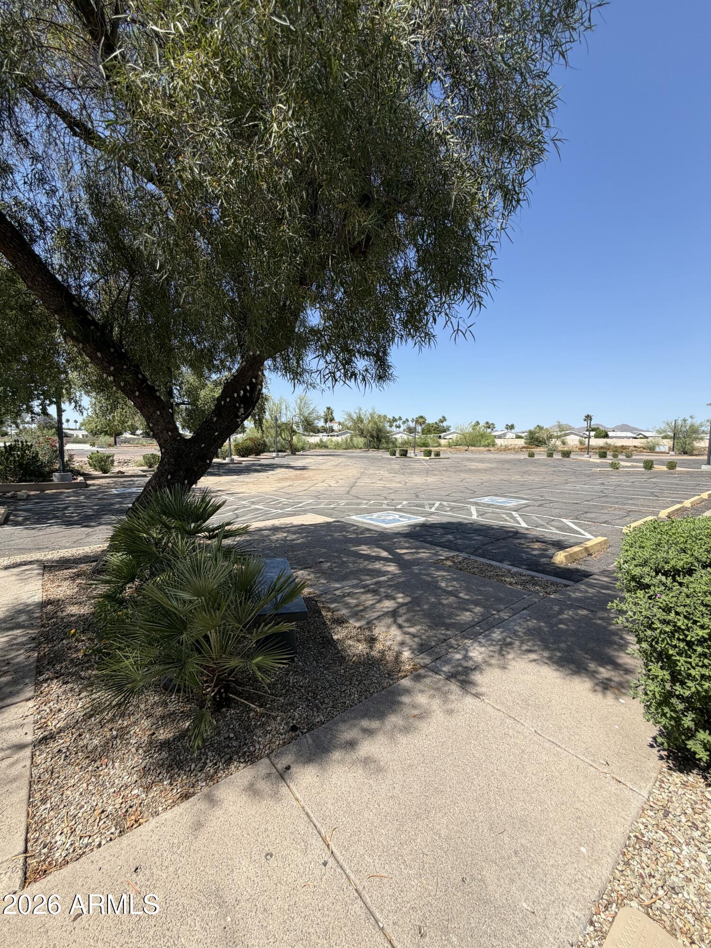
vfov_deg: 102.1
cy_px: 474
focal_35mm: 14
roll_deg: +0.0
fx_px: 383
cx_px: 356
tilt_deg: -5.1
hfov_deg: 85.7
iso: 25
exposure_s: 1/770
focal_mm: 2.22
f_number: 2.2
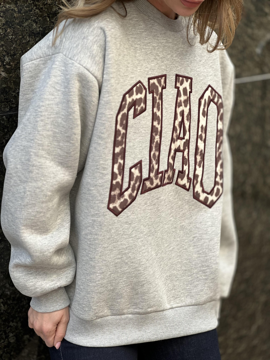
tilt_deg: -15.5
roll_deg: +0.5
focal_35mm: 77
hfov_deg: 19.1
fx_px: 801
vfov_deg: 25.3
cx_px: 135
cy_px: 180
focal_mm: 9
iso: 20
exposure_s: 1/137
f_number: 2.8
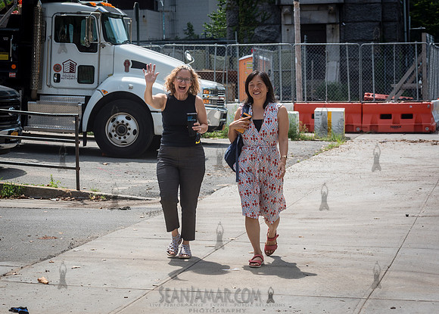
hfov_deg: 20.1
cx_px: 170
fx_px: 1236
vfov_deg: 14.5
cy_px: 135
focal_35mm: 99
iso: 250
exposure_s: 1/800
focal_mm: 80
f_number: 7.1
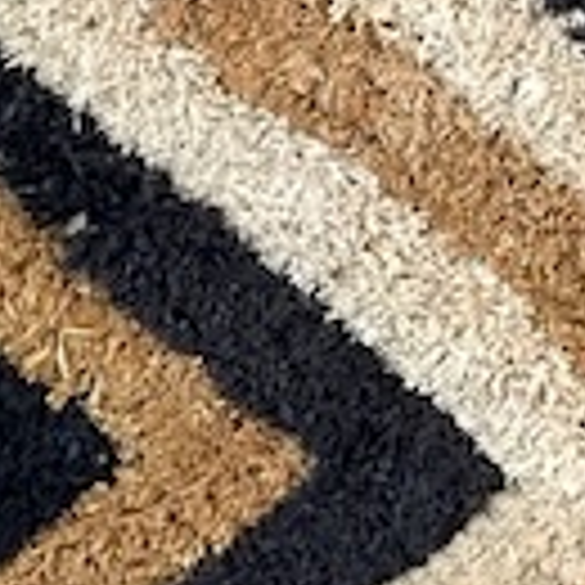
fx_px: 6386
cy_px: -104
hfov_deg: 5.1
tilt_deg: -84.9
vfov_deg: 5.2
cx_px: -752
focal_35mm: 334
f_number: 1.78
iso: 400
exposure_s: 1/44
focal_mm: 6.86
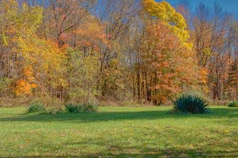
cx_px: 94
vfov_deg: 29.1
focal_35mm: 46
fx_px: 304
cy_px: 64
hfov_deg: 42.6
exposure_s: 1/400
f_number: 4.5
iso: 100
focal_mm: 16
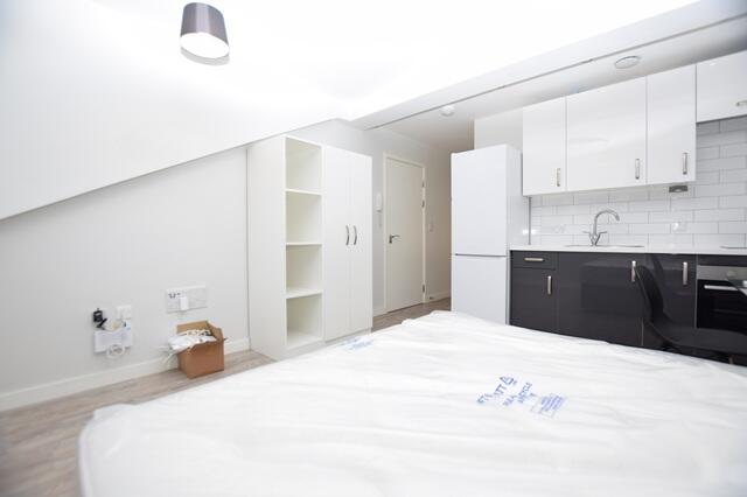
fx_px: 311
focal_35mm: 15
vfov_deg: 77.3
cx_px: 374
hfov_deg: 100.4
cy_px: 248
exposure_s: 1/60
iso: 100
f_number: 4
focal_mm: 10
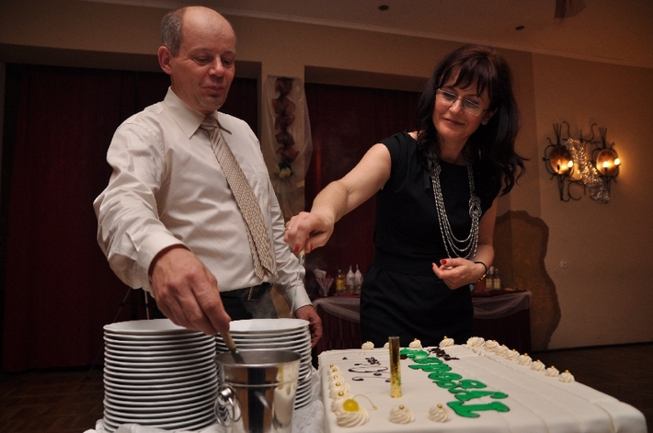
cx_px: 326
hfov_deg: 70.5
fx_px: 462
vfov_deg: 50.3
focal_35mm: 26
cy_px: 216
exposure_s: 1/100
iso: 250
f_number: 3.2
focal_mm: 17
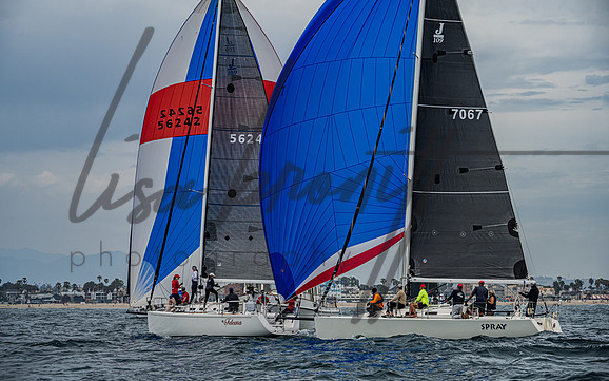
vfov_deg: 11.1
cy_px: 178
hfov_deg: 17.7
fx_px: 1958
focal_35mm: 118
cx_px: 304
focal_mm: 115
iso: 400
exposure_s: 1/2500
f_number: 8
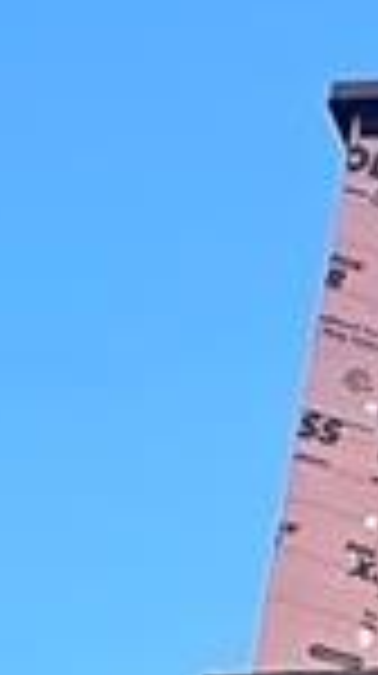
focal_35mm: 672
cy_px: 2007
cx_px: 1701
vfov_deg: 3.2
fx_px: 12015
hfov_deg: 1.8
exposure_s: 1/223
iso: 32
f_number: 2.8
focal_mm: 9
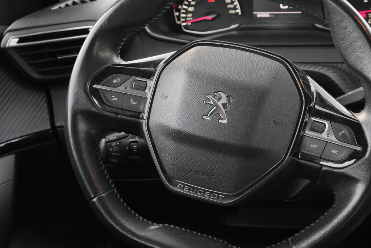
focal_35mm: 68
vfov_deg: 20.0
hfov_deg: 29.7
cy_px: 124
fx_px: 701
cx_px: 186
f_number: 8
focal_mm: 45
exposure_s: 1/80
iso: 2000
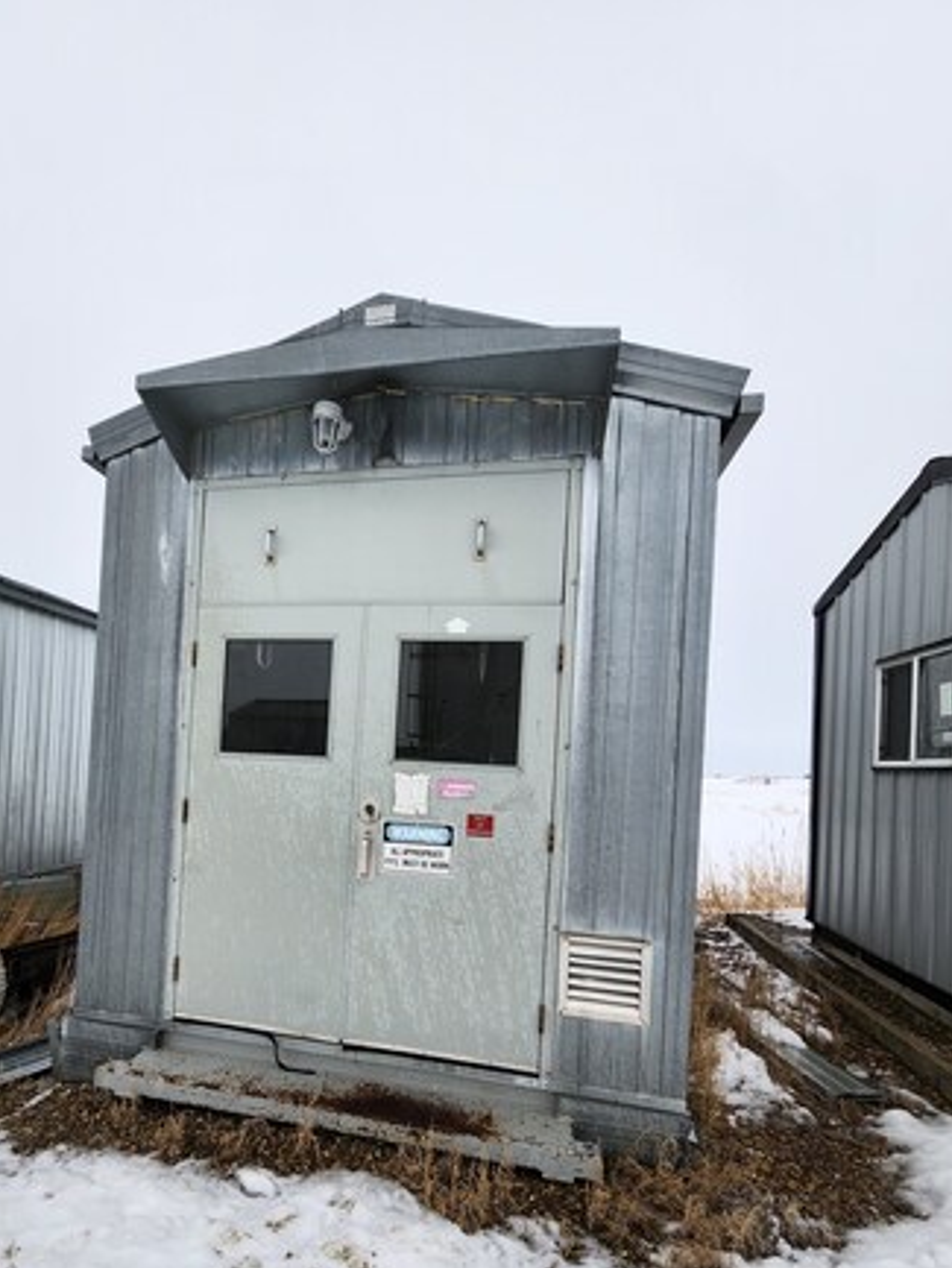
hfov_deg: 77.5
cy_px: 754
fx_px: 586
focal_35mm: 16
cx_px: 395
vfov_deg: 93.4
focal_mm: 1.74
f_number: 2.2
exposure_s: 1/675
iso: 40
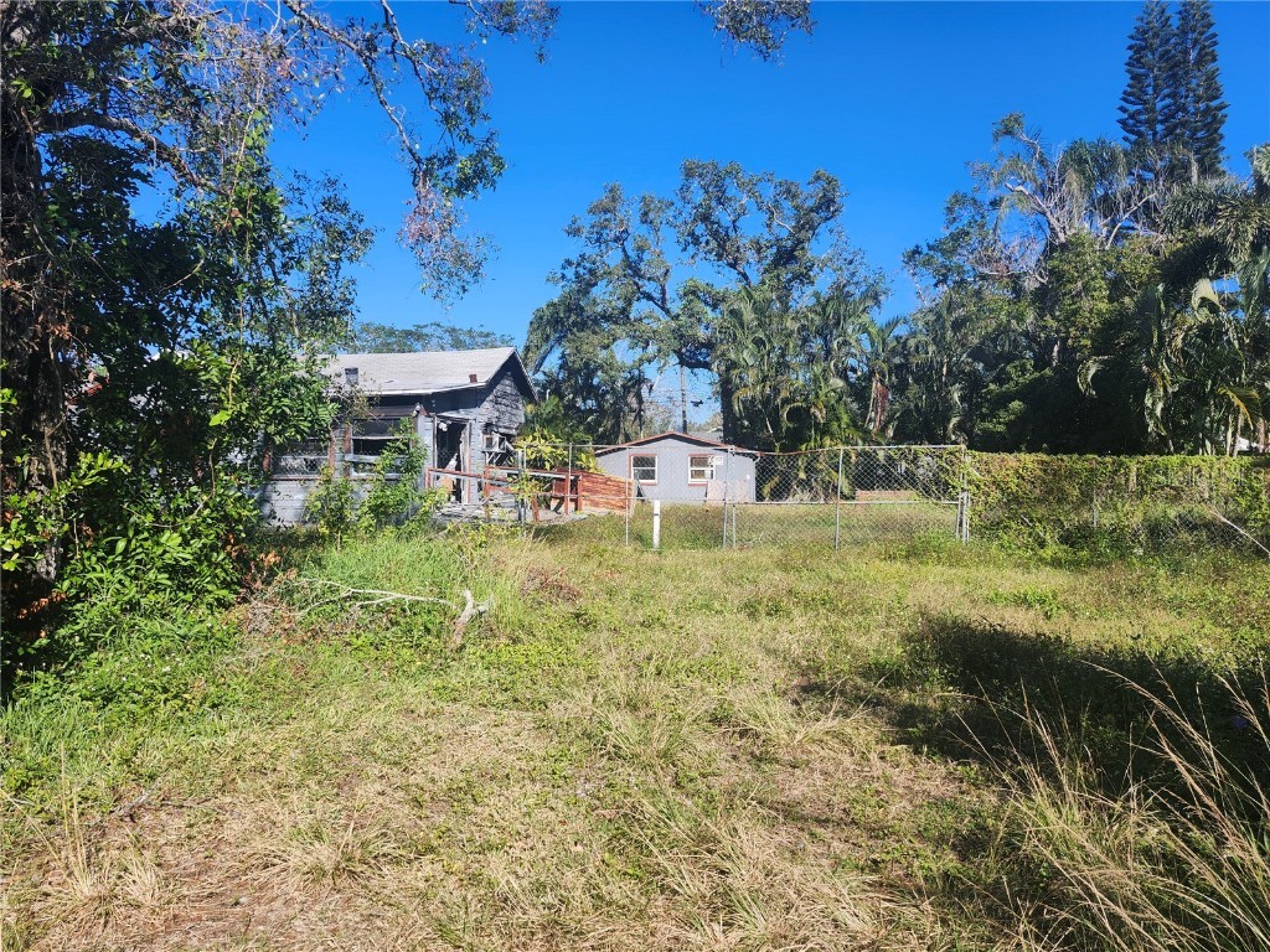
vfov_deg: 58.9
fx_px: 844
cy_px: 476
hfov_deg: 73.9
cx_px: 635
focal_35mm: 23
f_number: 1.8
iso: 25
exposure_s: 1/1222
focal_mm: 5.54
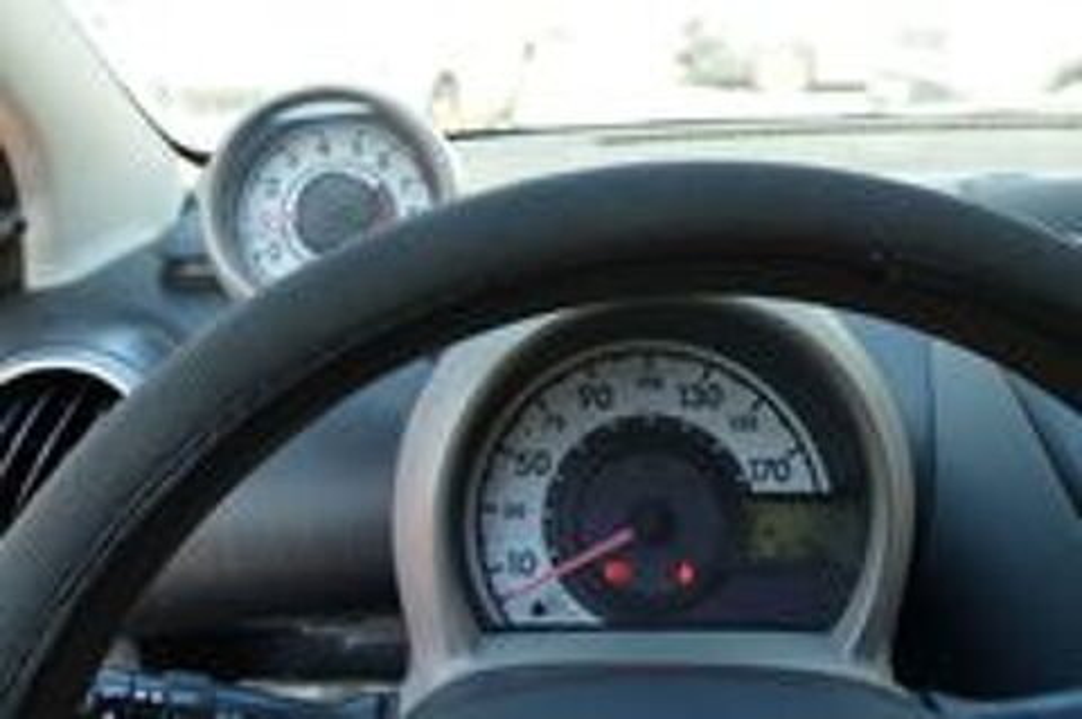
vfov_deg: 42.2
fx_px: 931
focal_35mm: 31
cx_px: 541
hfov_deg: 60.3
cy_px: 360
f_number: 3
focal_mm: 11.35
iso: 125
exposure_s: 1/100
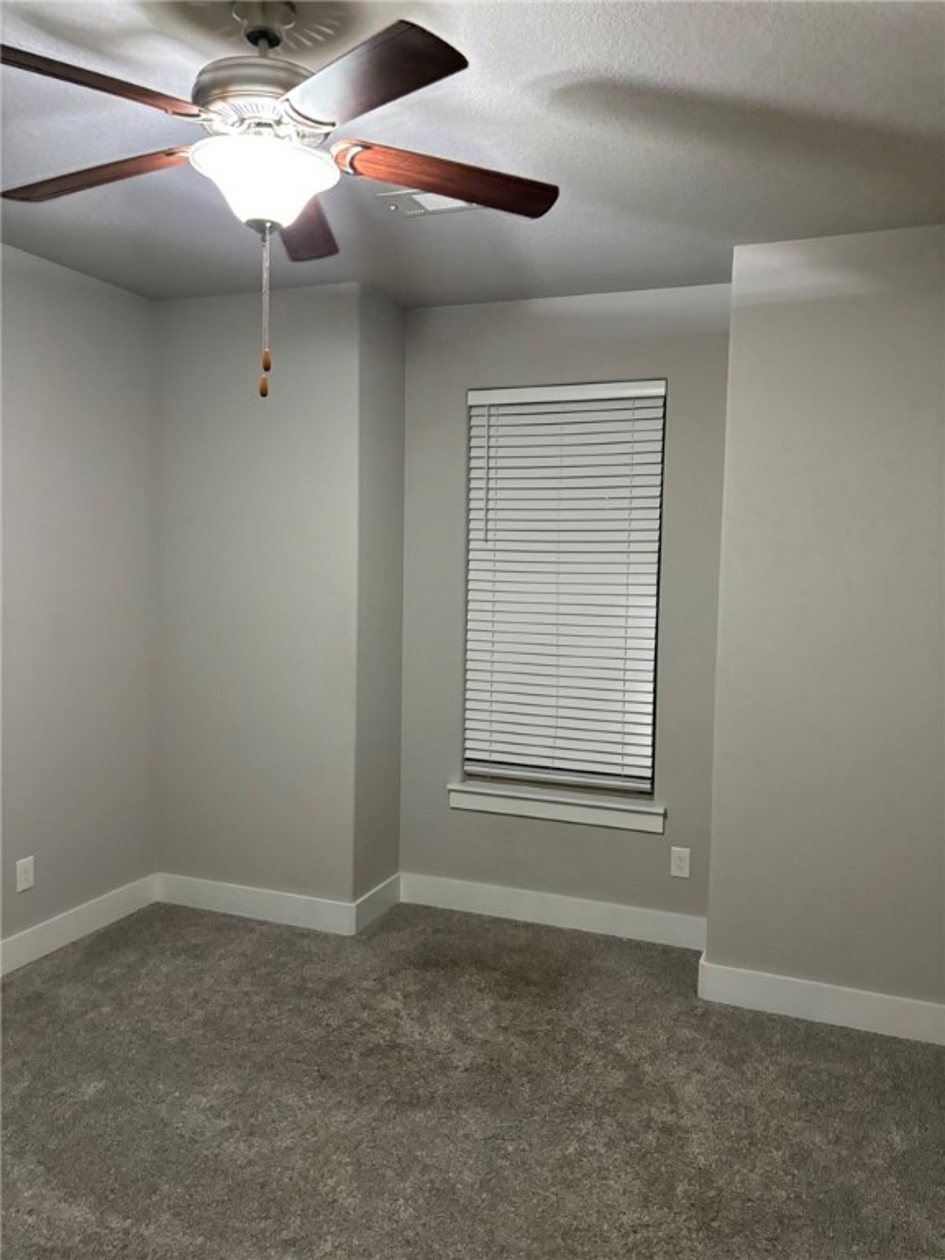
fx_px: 946
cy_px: 630
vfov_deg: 67.3
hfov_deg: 53.1
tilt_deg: -4.5
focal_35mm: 26
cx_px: 472
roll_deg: -0.9
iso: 500
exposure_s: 1/60
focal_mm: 5.96
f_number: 1.6
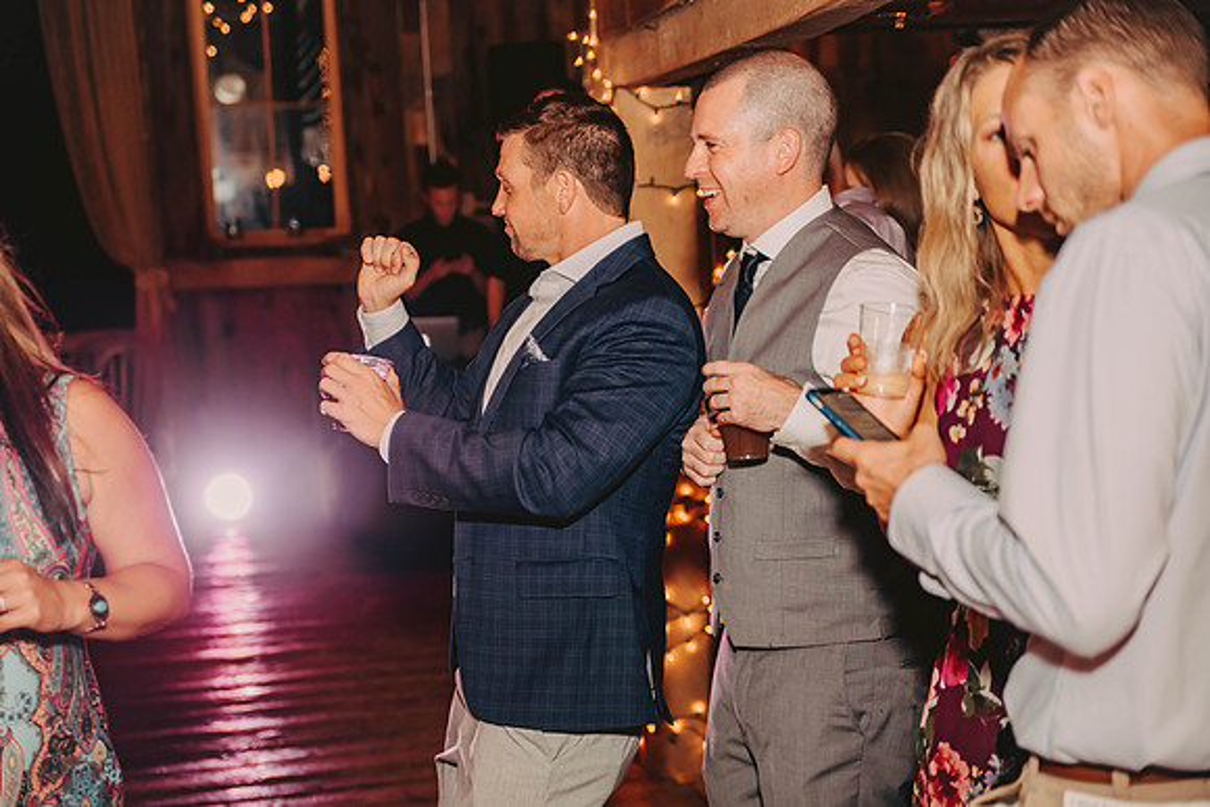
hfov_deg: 35.6
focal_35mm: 56
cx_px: 605
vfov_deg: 24.2
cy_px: 404
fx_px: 1883
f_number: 2.8
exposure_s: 1/160
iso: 1000
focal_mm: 56
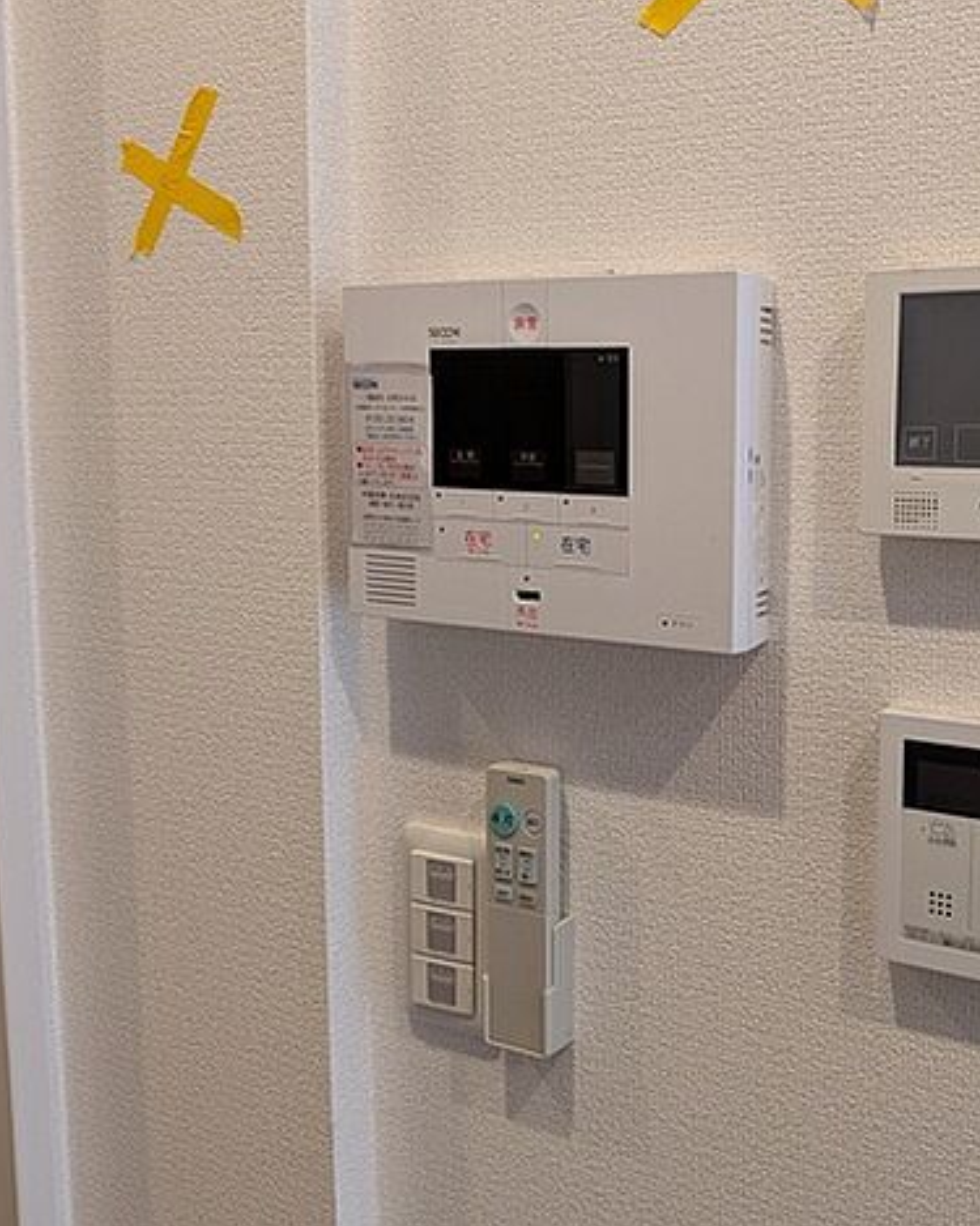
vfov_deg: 55.7
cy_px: 609
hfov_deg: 43.9
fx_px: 1161
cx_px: 760
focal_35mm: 32
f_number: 1.7
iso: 32
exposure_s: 1/203
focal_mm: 4.53
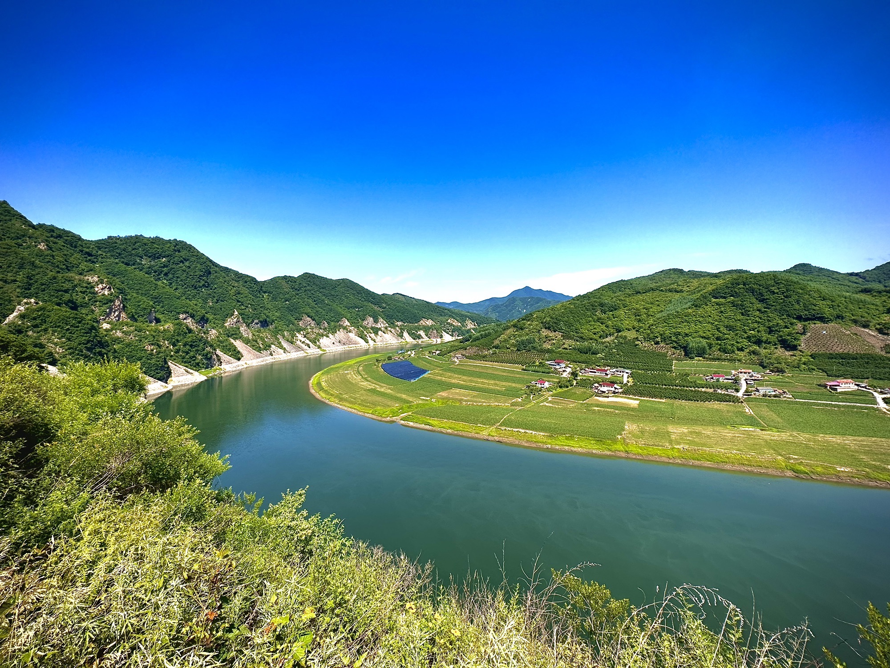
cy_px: 334
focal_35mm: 14
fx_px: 360
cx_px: 445
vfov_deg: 85.7
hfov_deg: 102.1
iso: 40
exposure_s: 1/1715
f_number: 2.2
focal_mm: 2.22
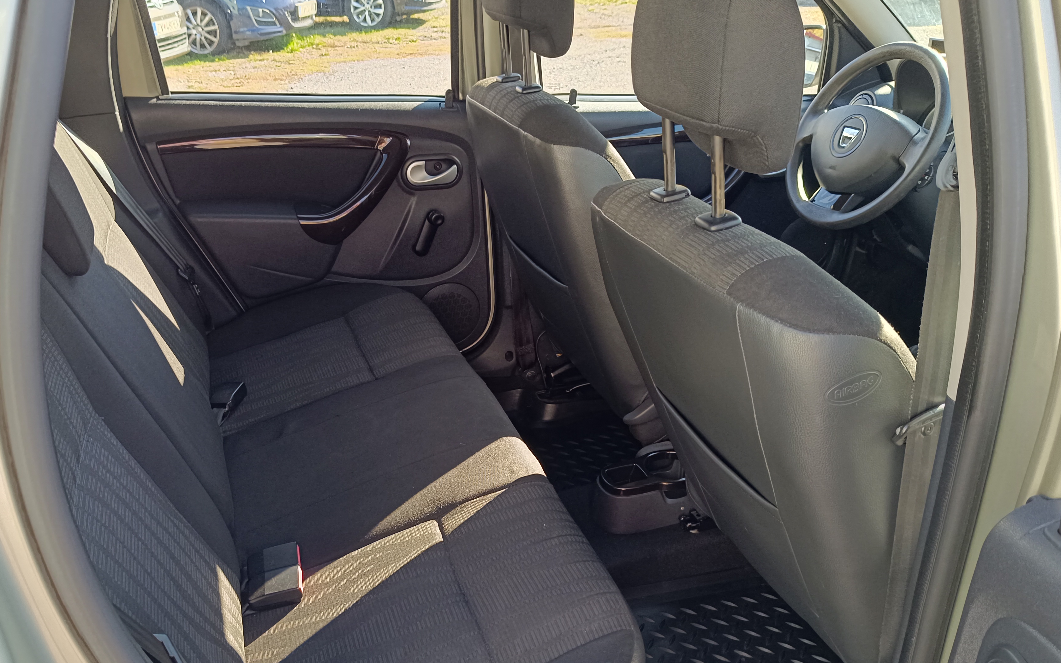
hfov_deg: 60.8
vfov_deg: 40.1
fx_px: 896
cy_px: 442
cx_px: 436
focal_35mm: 31
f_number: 1.88
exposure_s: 1/101
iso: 90
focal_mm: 5.59
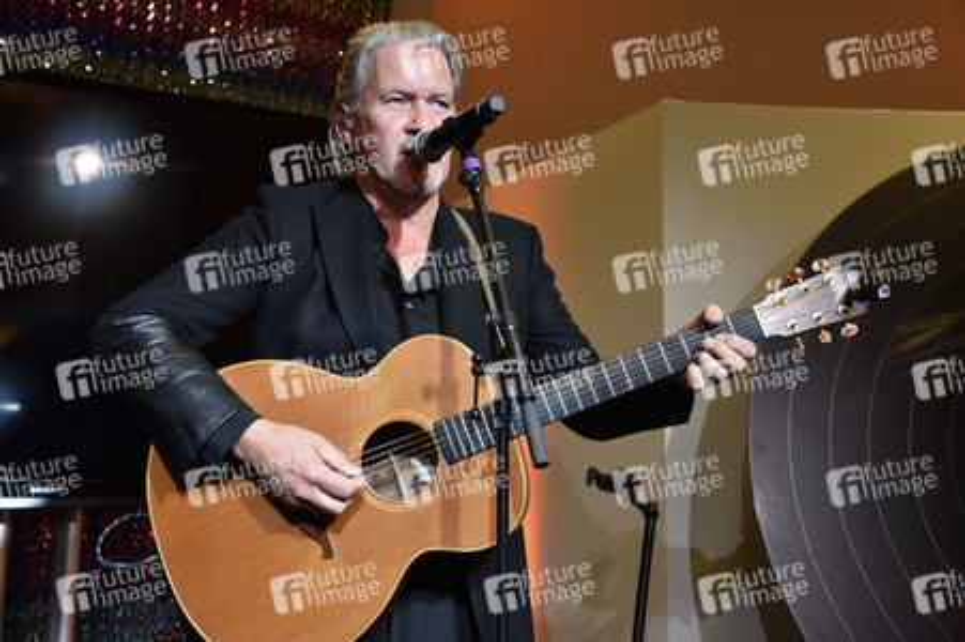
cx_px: 482
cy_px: 321
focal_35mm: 46
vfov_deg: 29.2
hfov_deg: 42.8
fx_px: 1232
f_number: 6.3
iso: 800
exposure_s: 1/125
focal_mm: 46
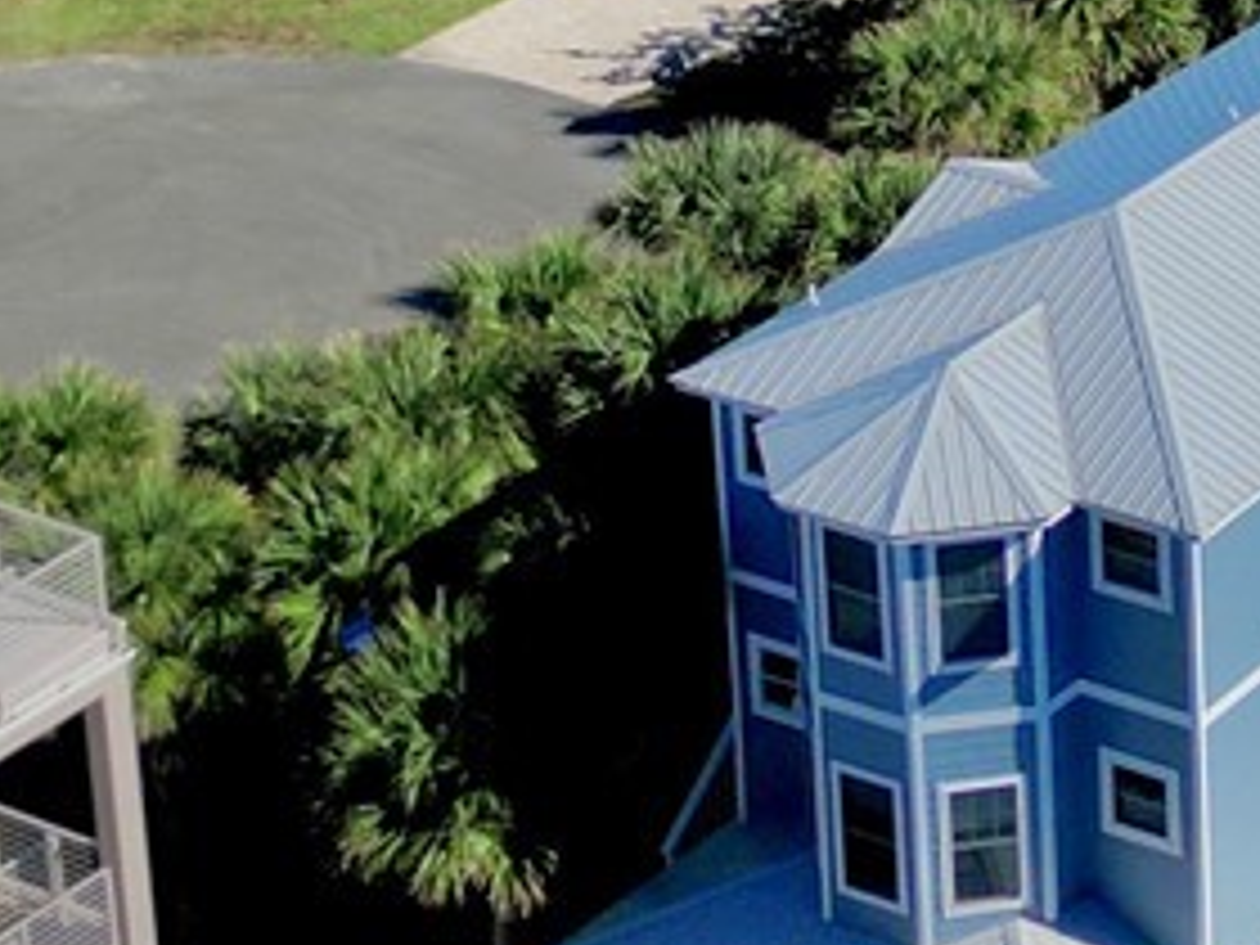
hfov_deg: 14.0
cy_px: -176
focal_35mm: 137
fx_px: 4987
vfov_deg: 10.6
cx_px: 1431
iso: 110
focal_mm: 6.72
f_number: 1.7
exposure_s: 1/5000
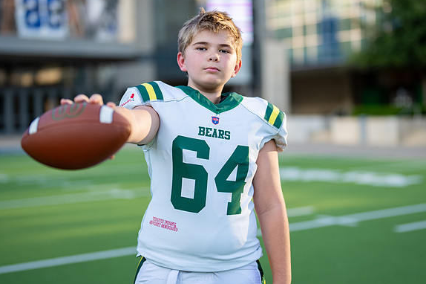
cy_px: 122
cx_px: 212
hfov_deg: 28.9
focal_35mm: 70
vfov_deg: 19.4
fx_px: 828
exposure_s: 1/2500
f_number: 1.2
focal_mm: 50
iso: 100
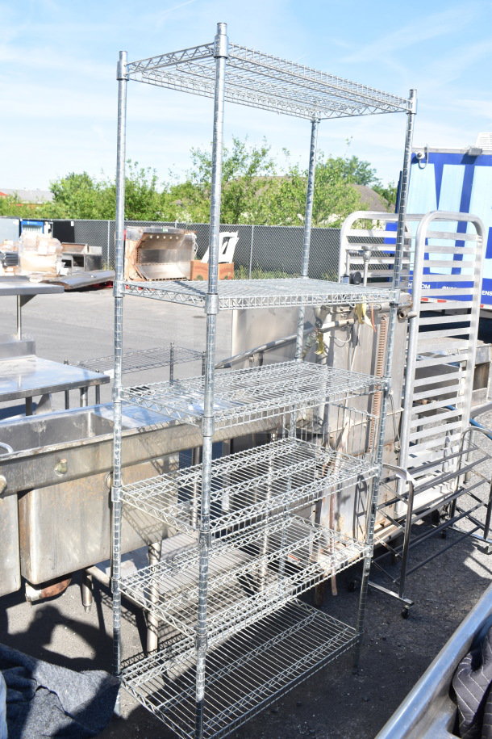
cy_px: 370
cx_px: 246
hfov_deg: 41.7
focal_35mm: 32
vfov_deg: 59.5
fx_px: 646
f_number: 8
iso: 200
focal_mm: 21
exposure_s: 1/250
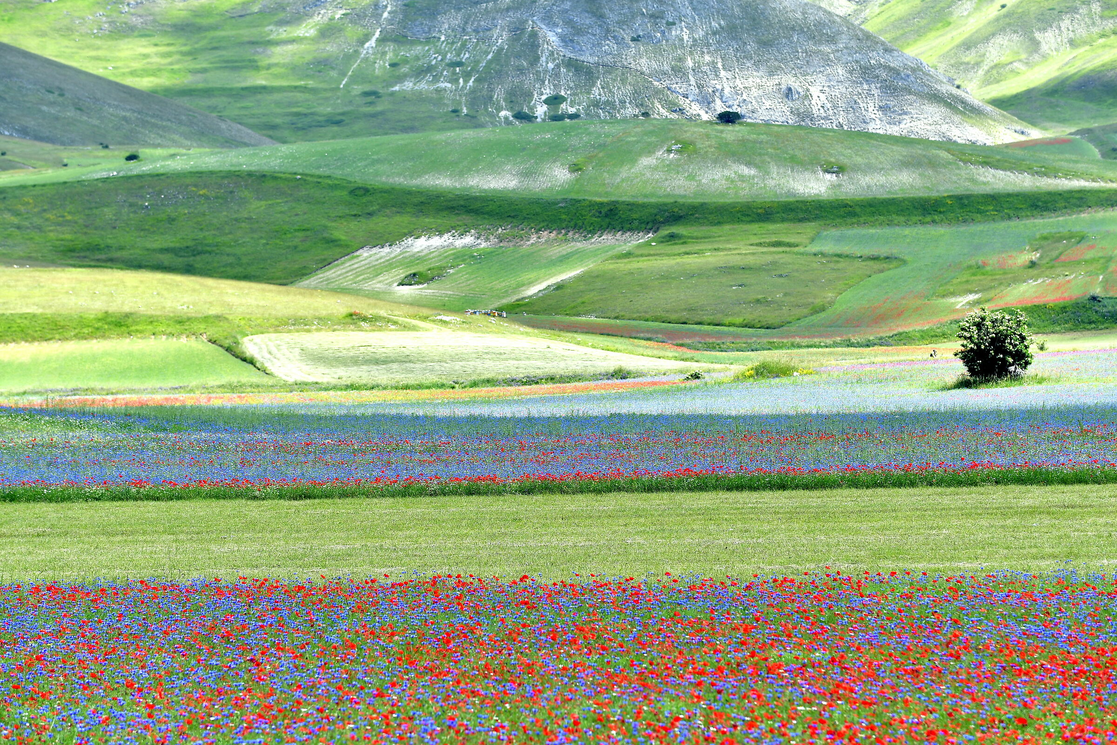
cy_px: 372
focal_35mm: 108
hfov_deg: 18.9
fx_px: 3351
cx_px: 558
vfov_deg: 12.7
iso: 100
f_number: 3.5
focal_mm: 72
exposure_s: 1/640
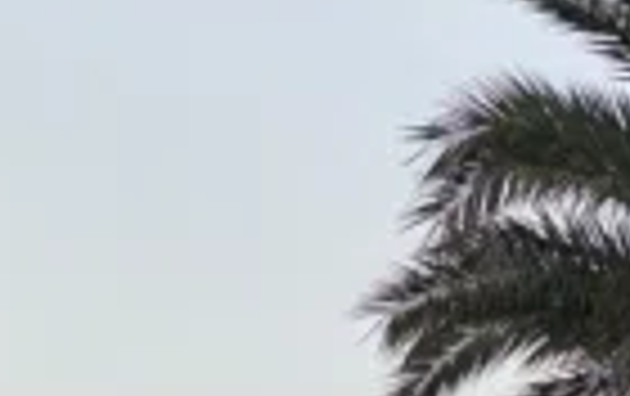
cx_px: 216
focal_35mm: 157
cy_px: 778
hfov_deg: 13.3
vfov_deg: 8.0
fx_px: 2700
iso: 250
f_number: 2
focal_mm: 6
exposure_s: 1/104
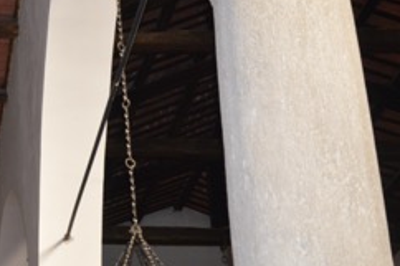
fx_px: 1232
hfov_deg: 17.5
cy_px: 132
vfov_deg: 12.3
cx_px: -89
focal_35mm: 111
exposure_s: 1/60
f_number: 4
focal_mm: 28
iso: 640
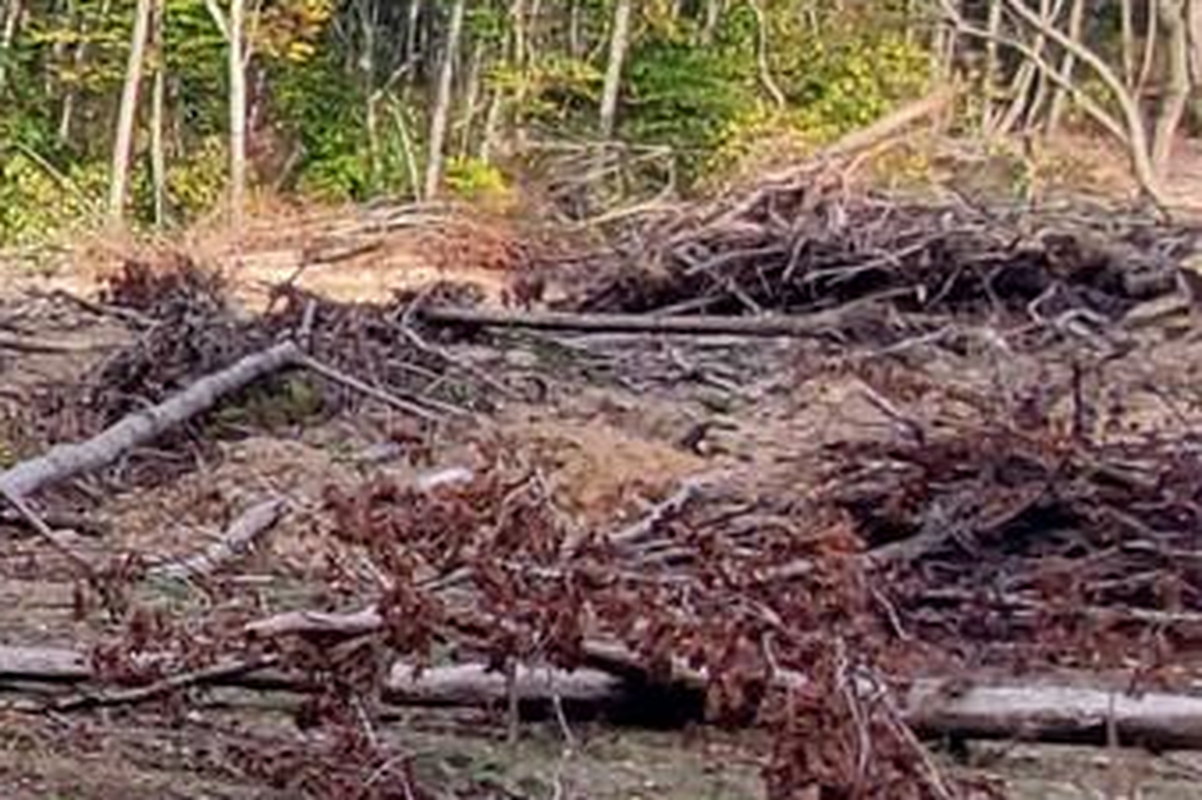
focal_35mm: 82
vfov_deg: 16.6
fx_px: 2736
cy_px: 213
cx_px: -1689
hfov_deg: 14.9
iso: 50
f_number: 2.2
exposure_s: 1/269
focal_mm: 1.8
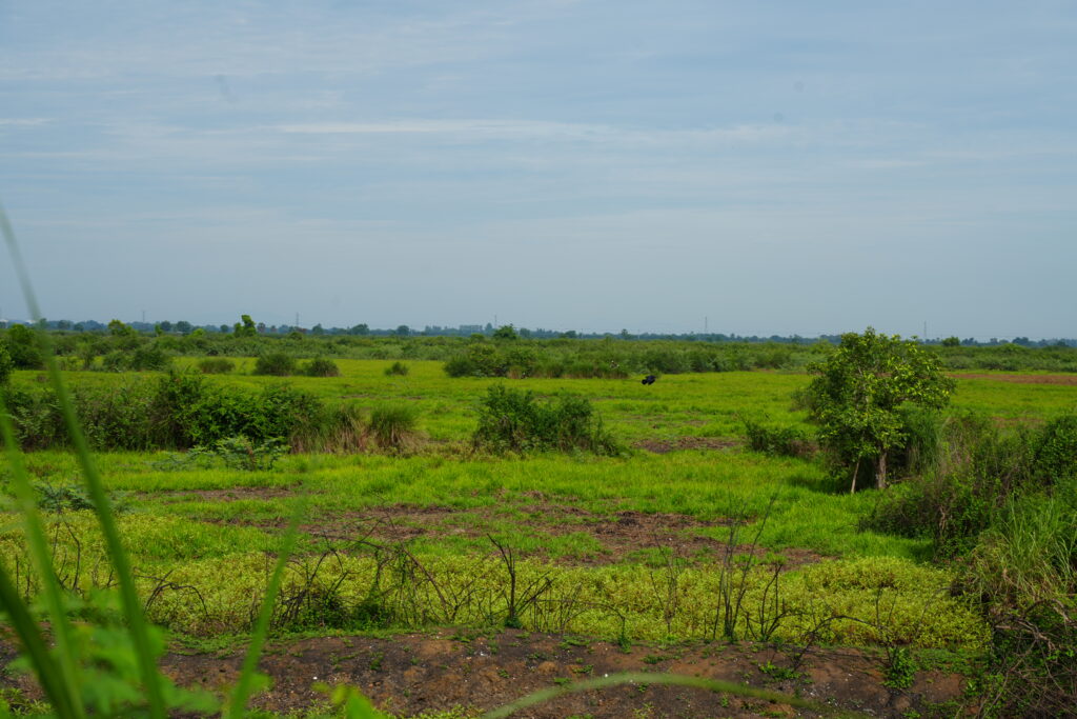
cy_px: 360
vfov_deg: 13.0
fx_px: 3141
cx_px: 538
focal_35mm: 105
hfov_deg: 19.5
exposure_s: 1/250
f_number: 9
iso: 100
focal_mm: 105
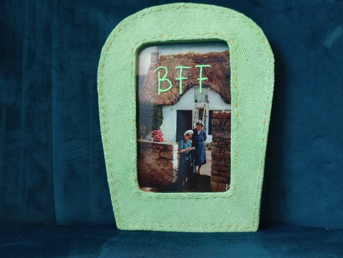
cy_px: 129
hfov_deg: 69.4
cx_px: 172
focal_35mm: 25
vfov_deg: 54.9
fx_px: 248
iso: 1172
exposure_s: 1/100
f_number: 1.75
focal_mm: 5.96
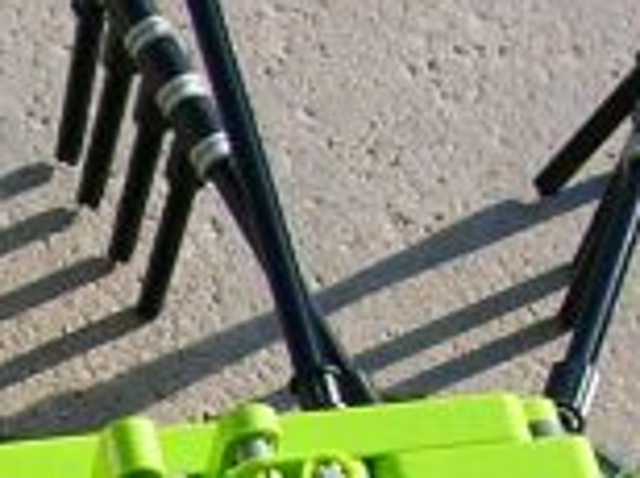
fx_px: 3267
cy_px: 862
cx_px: -478
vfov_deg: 8.1
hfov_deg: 10.6
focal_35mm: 177
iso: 50
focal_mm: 5.7
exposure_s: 1/164
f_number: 4.9
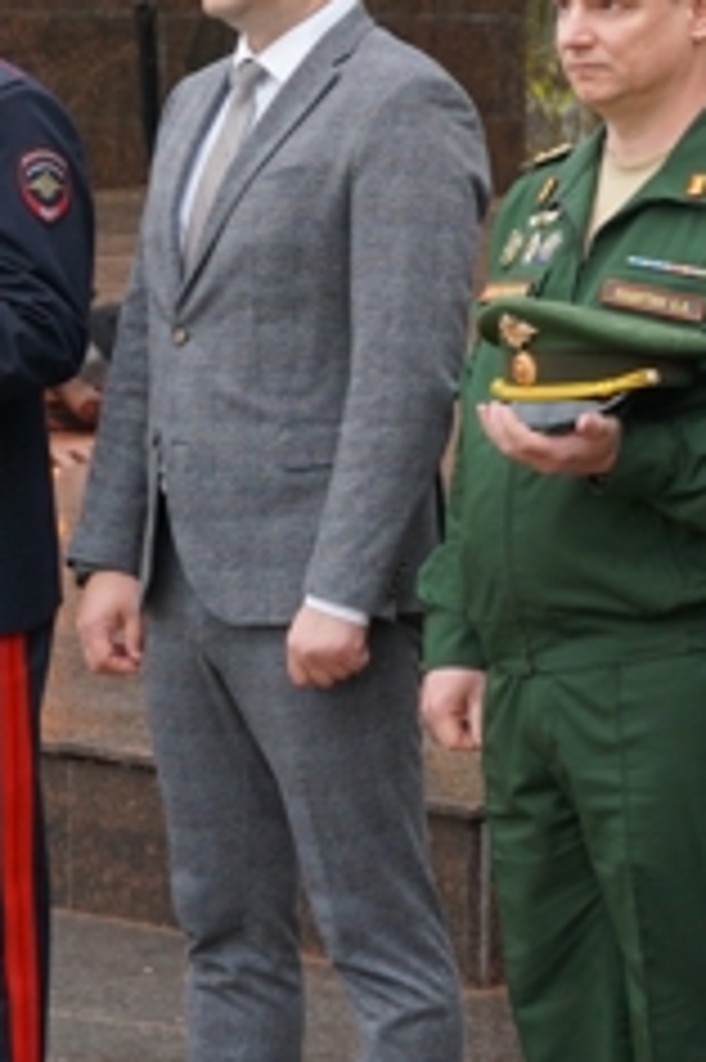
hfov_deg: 7.0
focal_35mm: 196
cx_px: 402
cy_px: 320
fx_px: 5762
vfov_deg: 10.5
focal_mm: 41
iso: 200
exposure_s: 1/160
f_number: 5
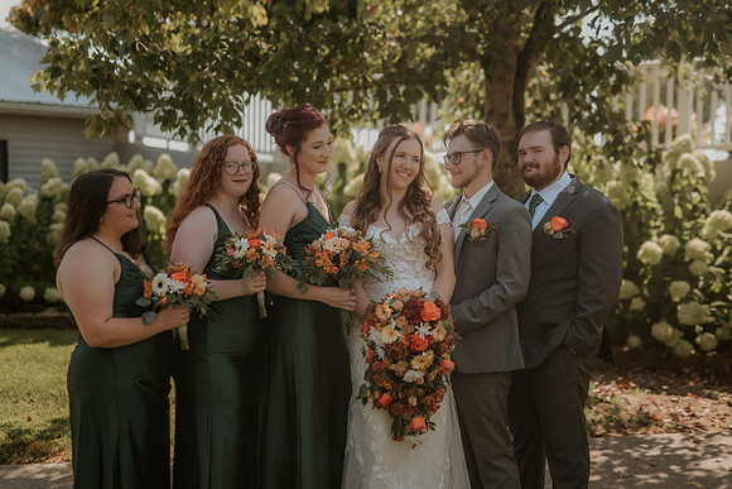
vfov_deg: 25.0
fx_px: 1103
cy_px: 258
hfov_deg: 36.7
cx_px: 392
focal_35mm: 54
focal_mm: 50
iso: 640
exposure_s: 1/6400
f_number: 1.8
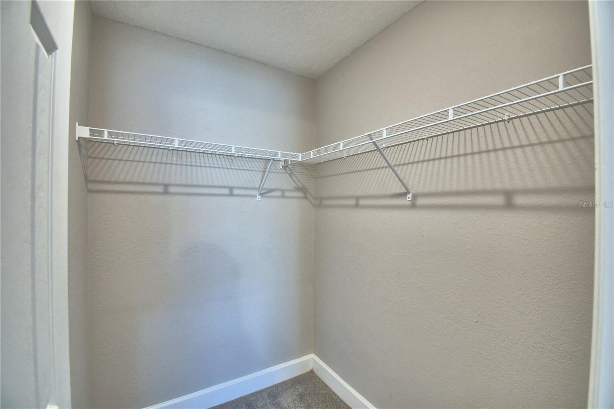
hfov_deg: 100.4
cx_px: 307
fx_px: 256
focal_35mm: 15
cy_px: 204
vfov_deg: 77.3
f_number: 4.5
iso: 450
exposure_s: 1/30
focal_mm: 10
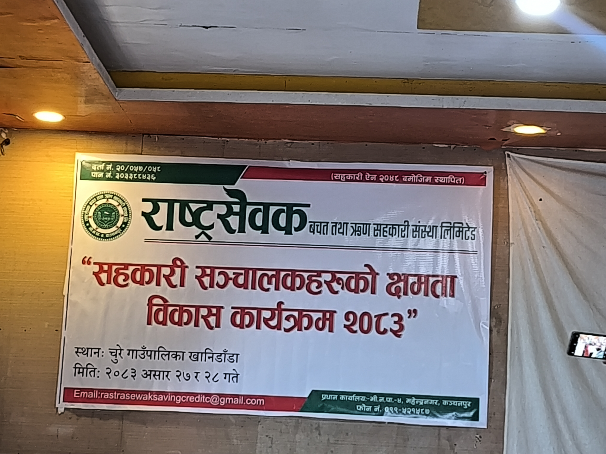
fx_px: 1628
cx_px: 303
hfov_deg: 21.1
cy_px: 227
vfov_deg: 15.9
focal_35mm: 93
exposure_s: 1/33.3
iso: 1000
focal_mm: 6.14
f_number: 1.65
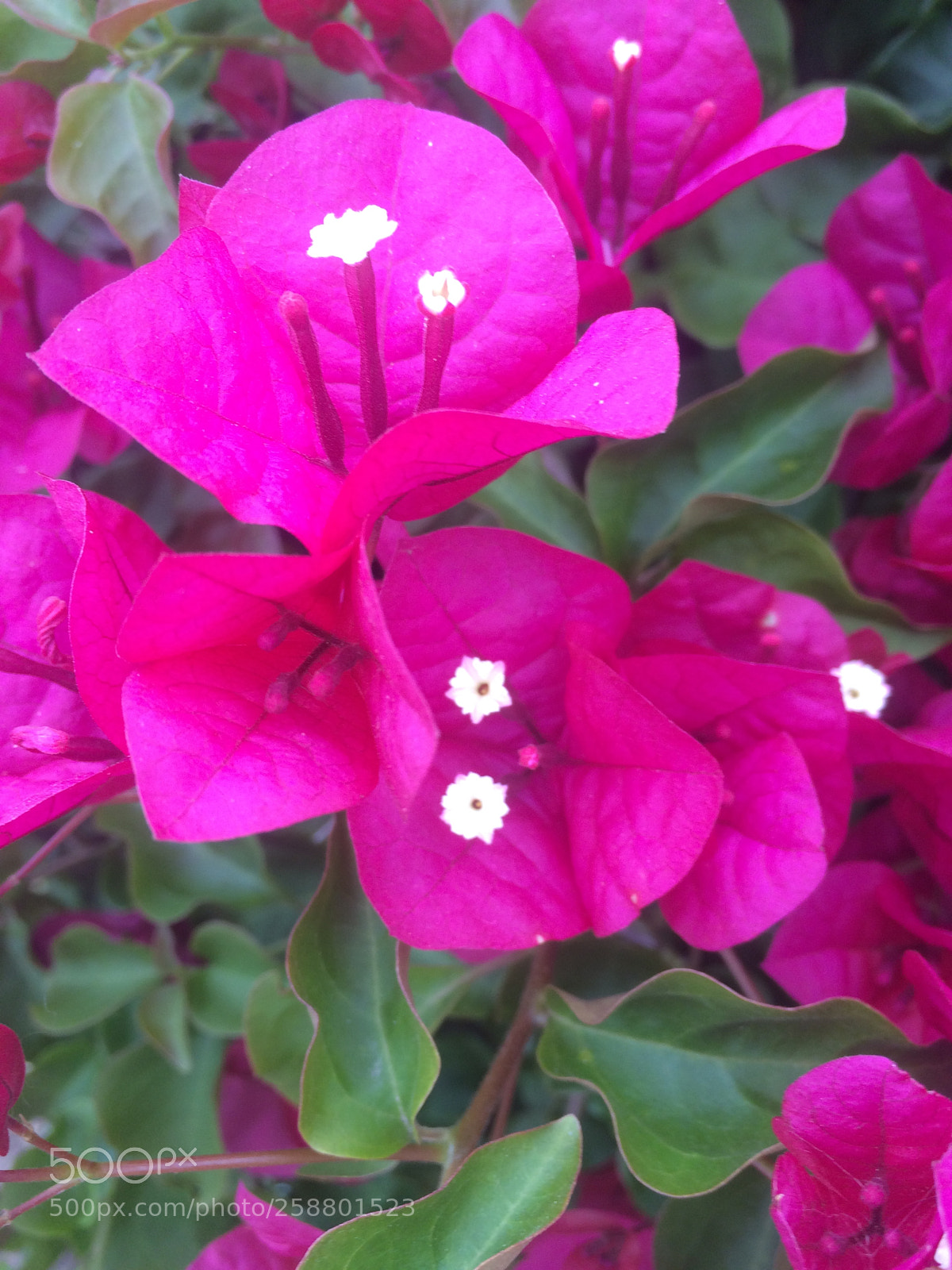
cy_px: 635
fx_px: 1063
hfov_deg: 48.2
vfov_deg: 61.7
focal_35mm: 29
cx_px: 476
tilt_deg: -48.9
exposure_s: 1/120
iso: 50
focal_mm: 4.15
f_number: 2.2
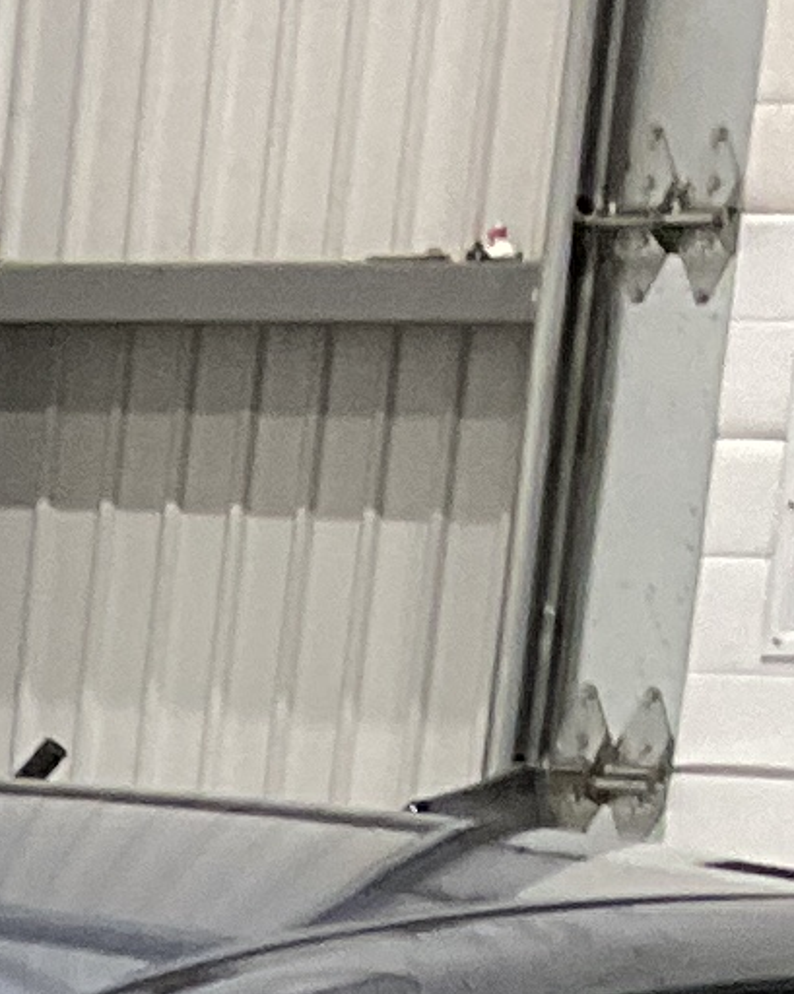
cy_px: 2757
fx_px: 6556
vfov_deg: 7.8
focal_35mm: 223
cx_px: -1501
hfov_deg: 6.4
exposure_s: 1/60
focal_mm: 3
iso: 80
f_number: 1.8
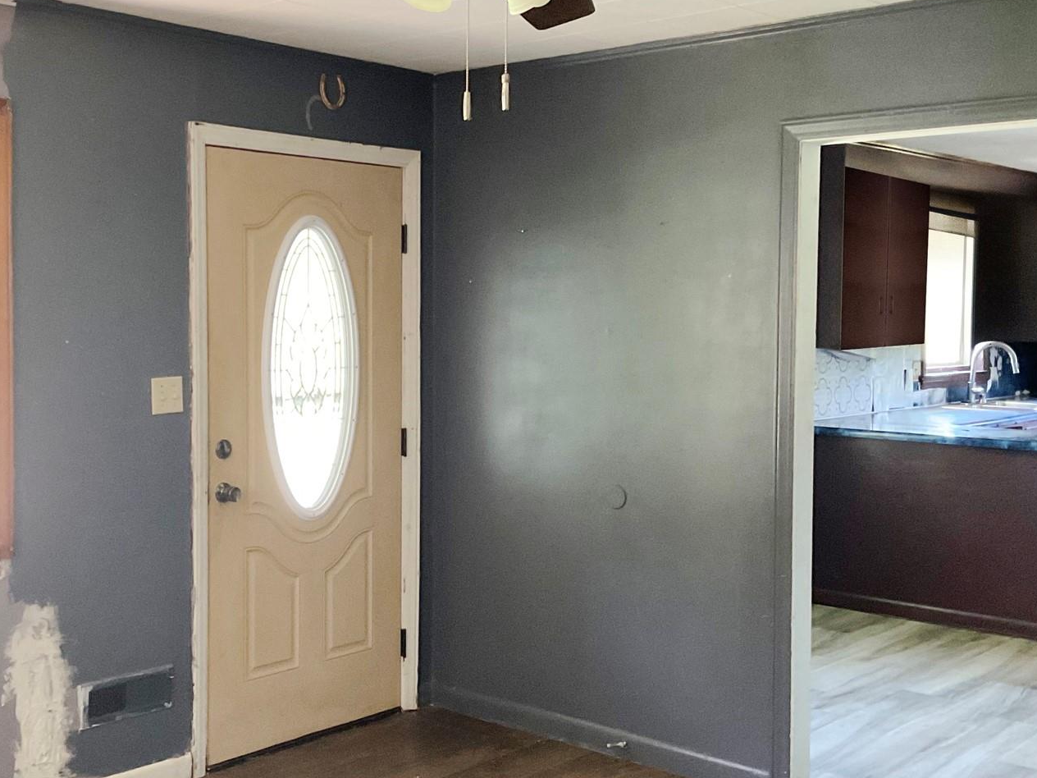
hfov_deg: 40.3
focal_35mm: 47
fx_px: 1408
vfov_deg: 30.9
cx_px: 443
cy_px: 384
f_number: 1.8
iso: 250
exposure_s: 1/40
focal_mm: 3
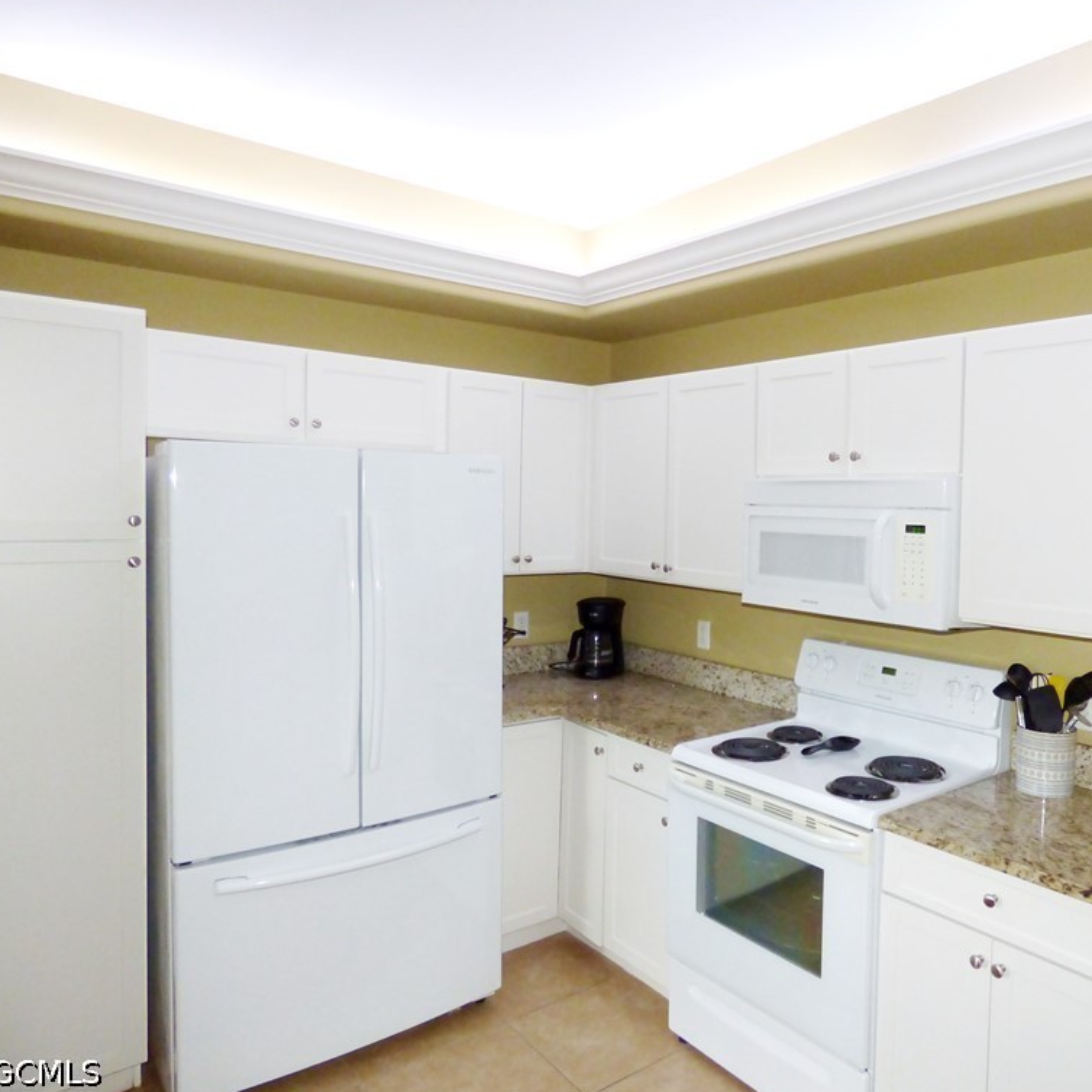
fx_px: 857
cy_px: 540
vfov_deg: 65.0
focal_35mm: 24
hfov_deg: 63.8
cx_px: 705
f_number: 2.8
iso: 400
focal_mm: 3.58
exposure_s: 1/60
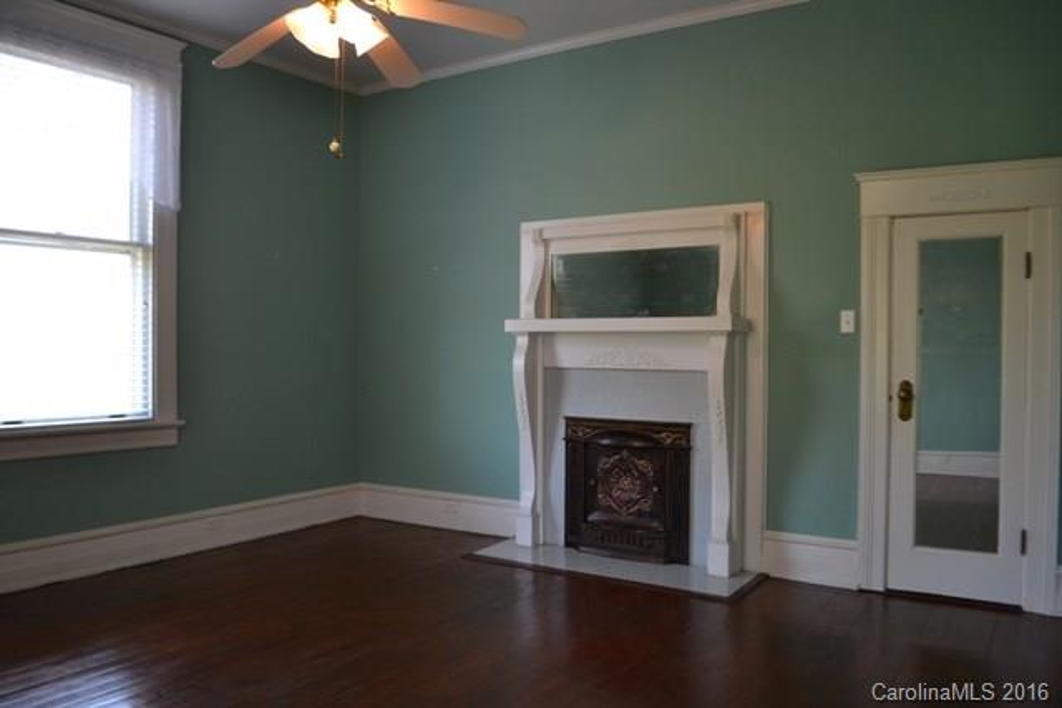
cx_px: 531
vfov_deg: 48.0
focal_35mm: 27
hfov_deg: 67.4
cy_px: 354
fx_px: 797
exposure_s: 1/60
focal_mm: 18
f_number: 4
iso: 400
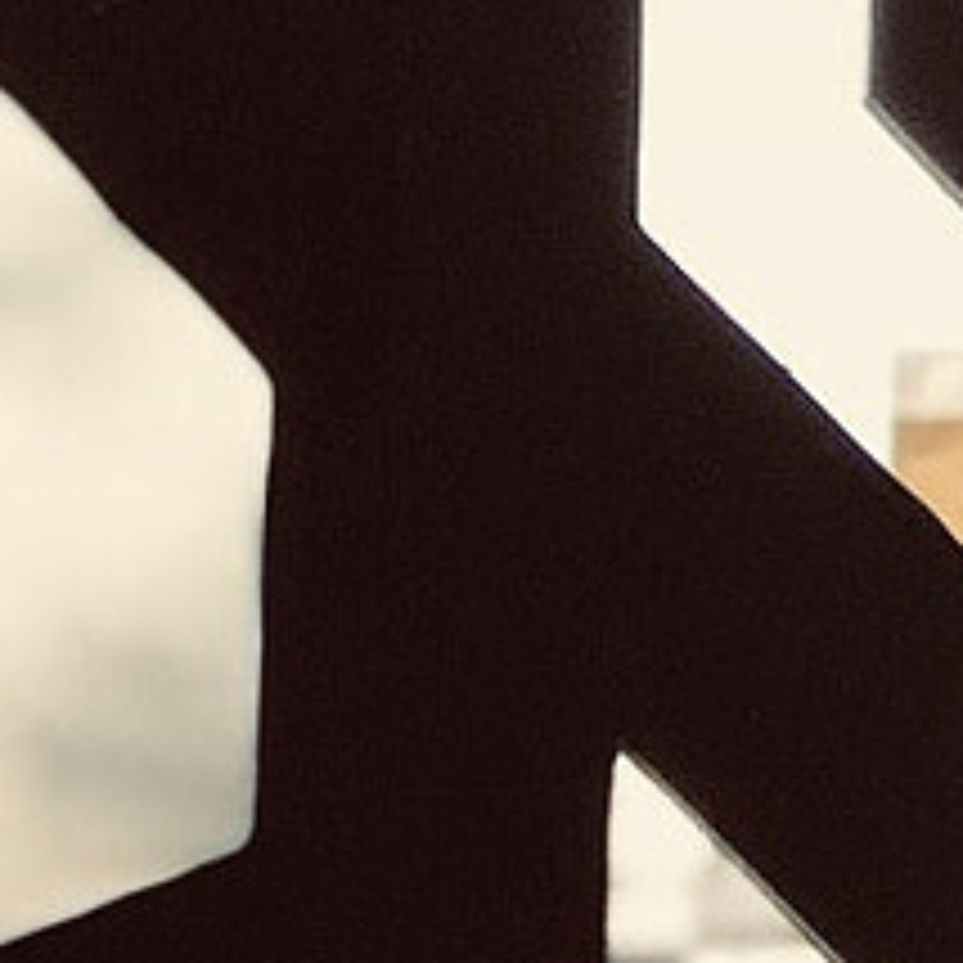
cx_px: -1472
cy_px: 2722
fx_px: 10827
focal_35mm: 344
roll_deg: -1.1
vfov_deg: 4.9
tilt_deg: -5.6
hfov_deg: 4.9
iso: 80
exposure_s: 1/33
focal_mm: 6
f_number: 2.4
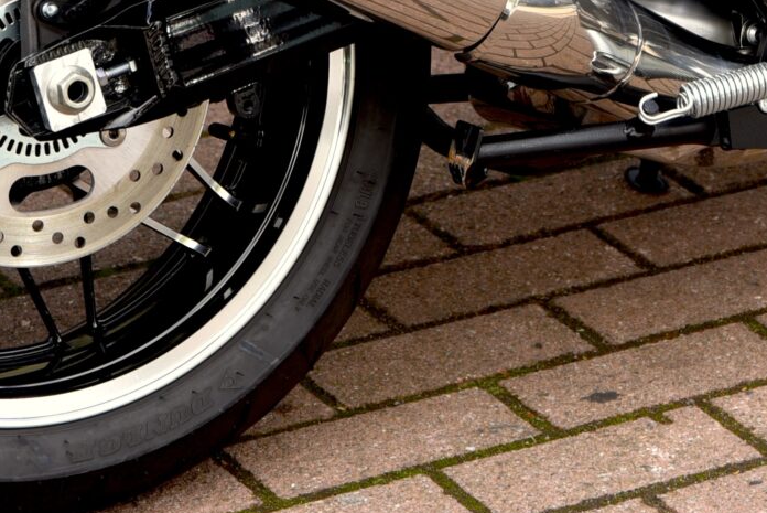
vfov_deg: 5.9
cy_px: -419
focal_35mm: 228
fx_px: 4861
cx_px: 634
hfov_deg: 9.0
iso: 100
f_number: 4.5
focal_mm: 62
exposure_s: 1/80
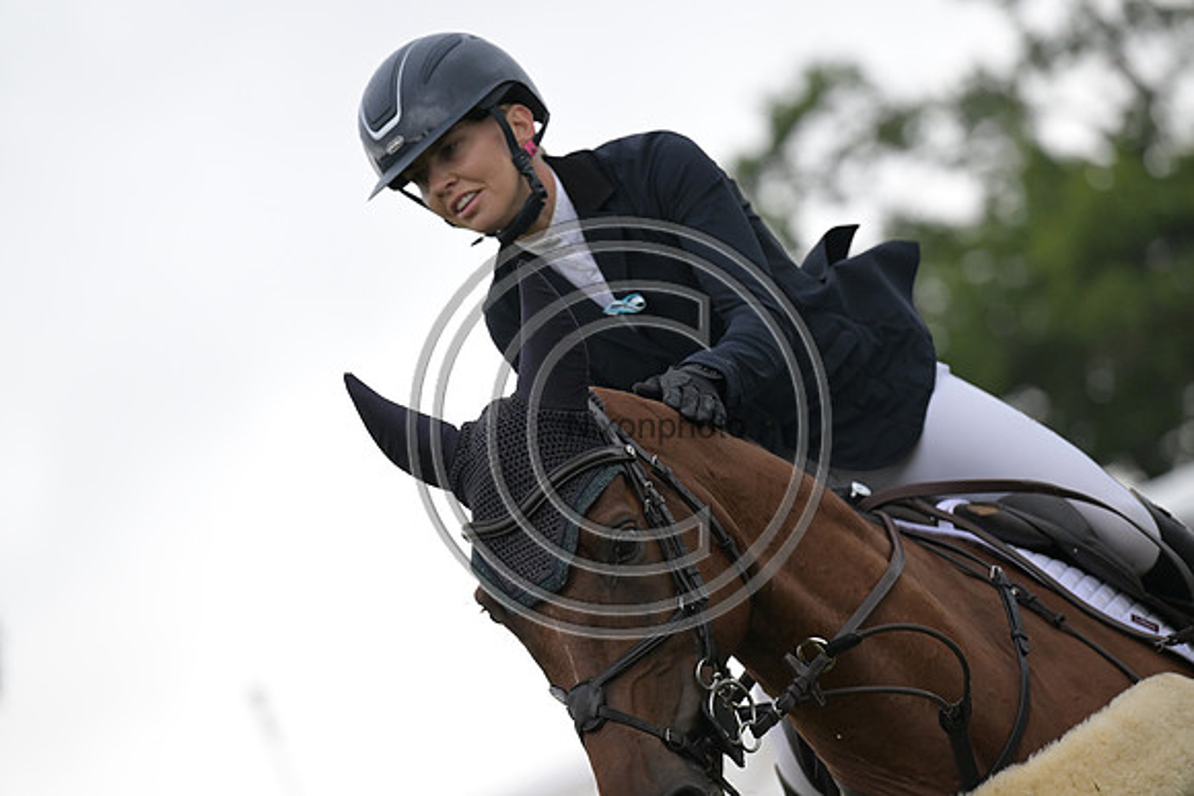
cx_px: 597
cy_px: 398
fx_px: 6635
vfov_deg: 6.9
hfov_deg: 10.3
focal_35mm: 200
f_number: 4.5
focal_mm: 200
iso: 2000
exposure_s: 1/1250
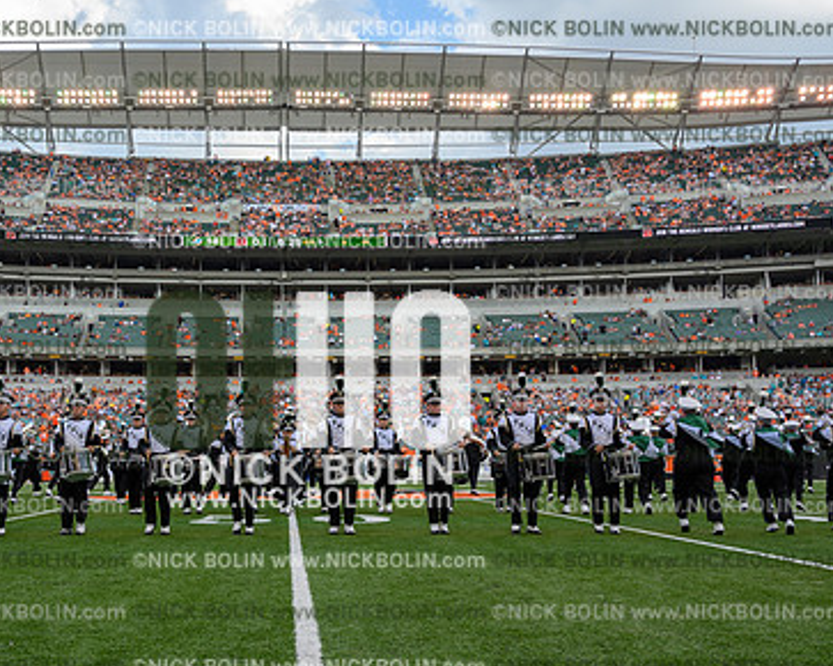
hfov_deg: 49.8
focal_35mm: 36
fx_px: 887
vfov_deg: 40.9
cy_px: 401
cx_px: 307
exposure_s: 1/100
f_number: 7.1
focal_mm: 24
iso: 80
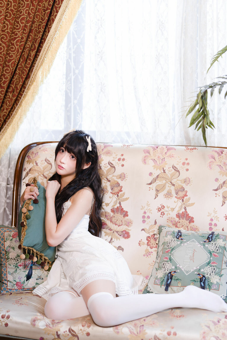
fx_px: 473
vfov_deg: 39.6
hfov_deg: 27.0
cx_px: 114
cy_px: 170
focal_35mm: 50
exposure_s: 1/160
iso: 250
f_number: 1.4
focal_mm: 50
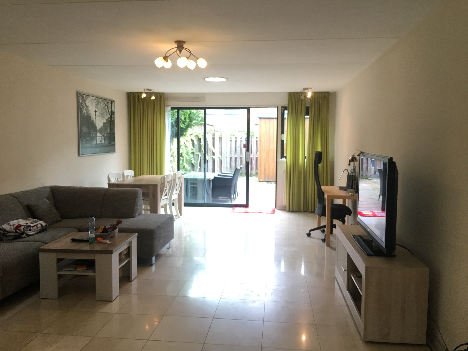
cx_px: 234
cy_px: 176
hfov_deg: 61.7
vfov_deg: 48.2
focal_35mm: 29
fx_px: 392
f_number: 2.2
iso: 50
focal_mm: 4.15
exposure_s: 1/33
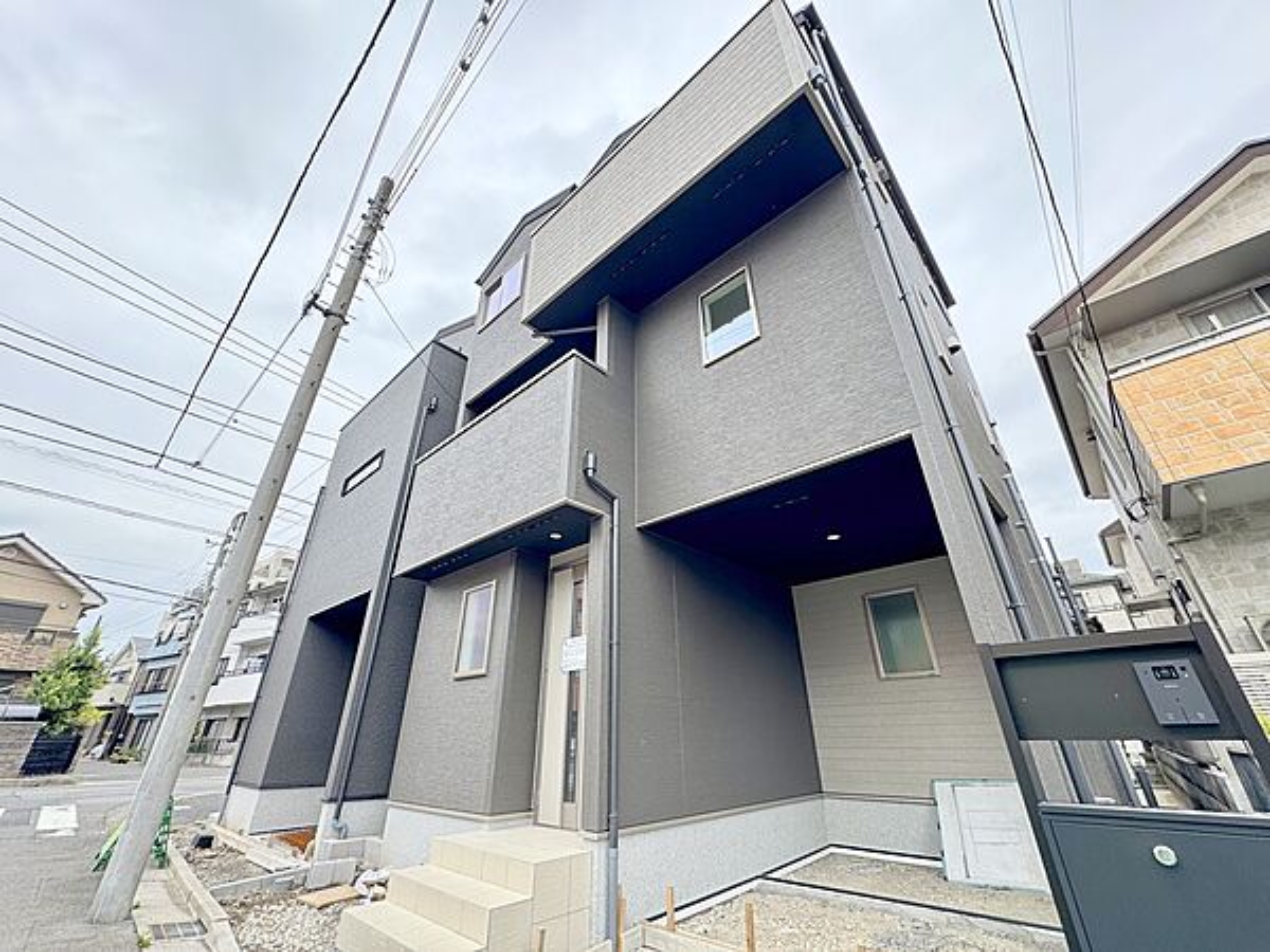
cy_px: 476
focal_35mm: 14
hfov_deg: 102.1
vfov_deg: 85.7
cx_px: 635
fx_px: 514
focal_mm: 2.22
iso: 40
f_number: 2.2
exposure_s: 1/470
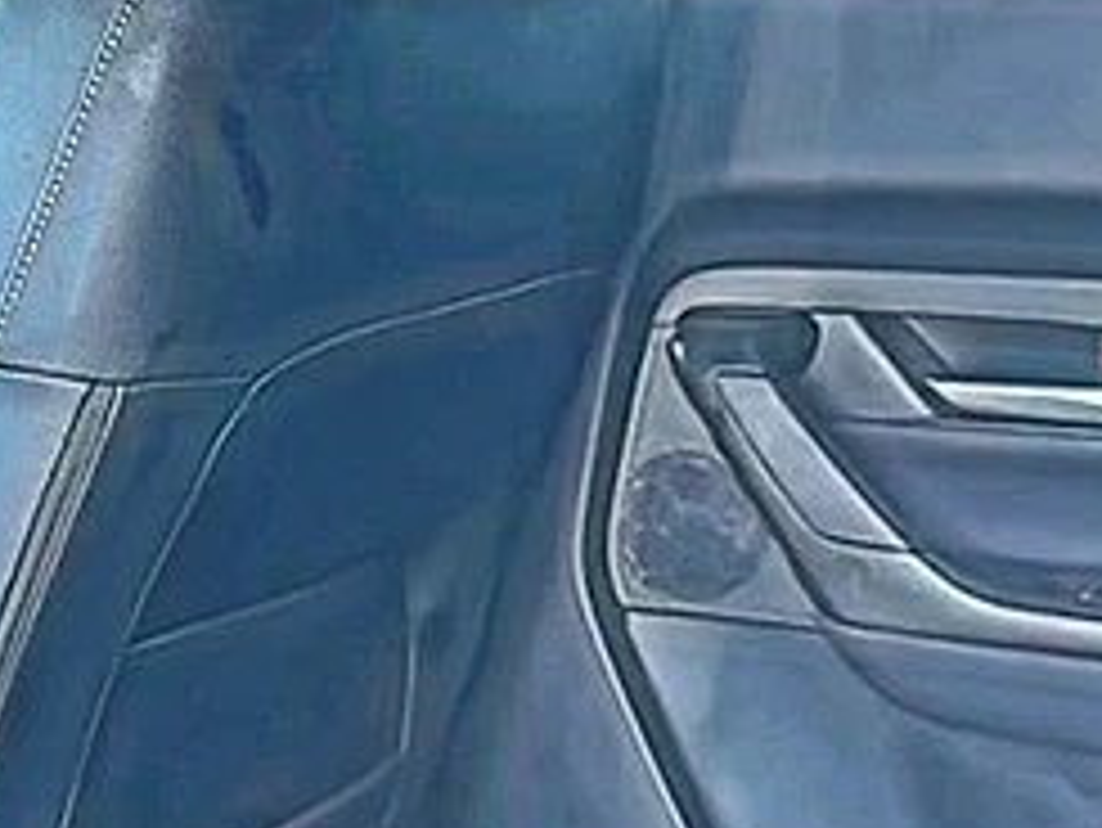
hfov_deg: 18.8
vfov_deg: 15.2
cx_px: -328
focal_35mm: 97
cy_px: 200
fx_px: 3090
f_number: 1.78
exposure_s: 1/267
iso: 125
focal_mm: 6.86
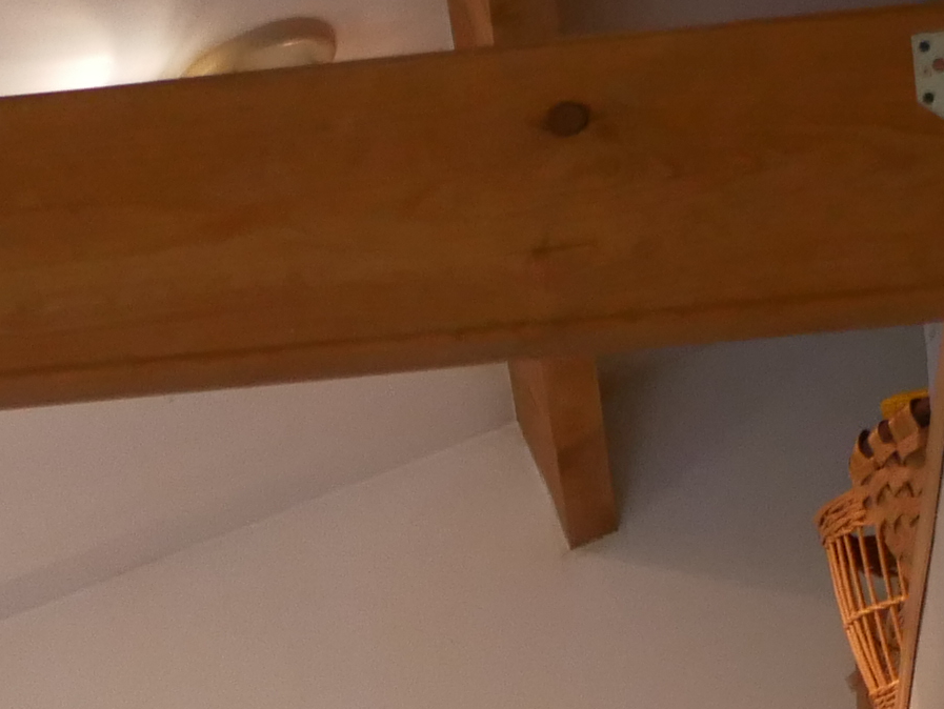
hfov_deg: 11.3
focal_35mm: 174
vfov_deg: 8.0
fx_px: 4748
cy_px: 1611
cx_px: 259
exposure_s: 1/60
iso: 1000
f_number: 4.5
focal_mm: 17
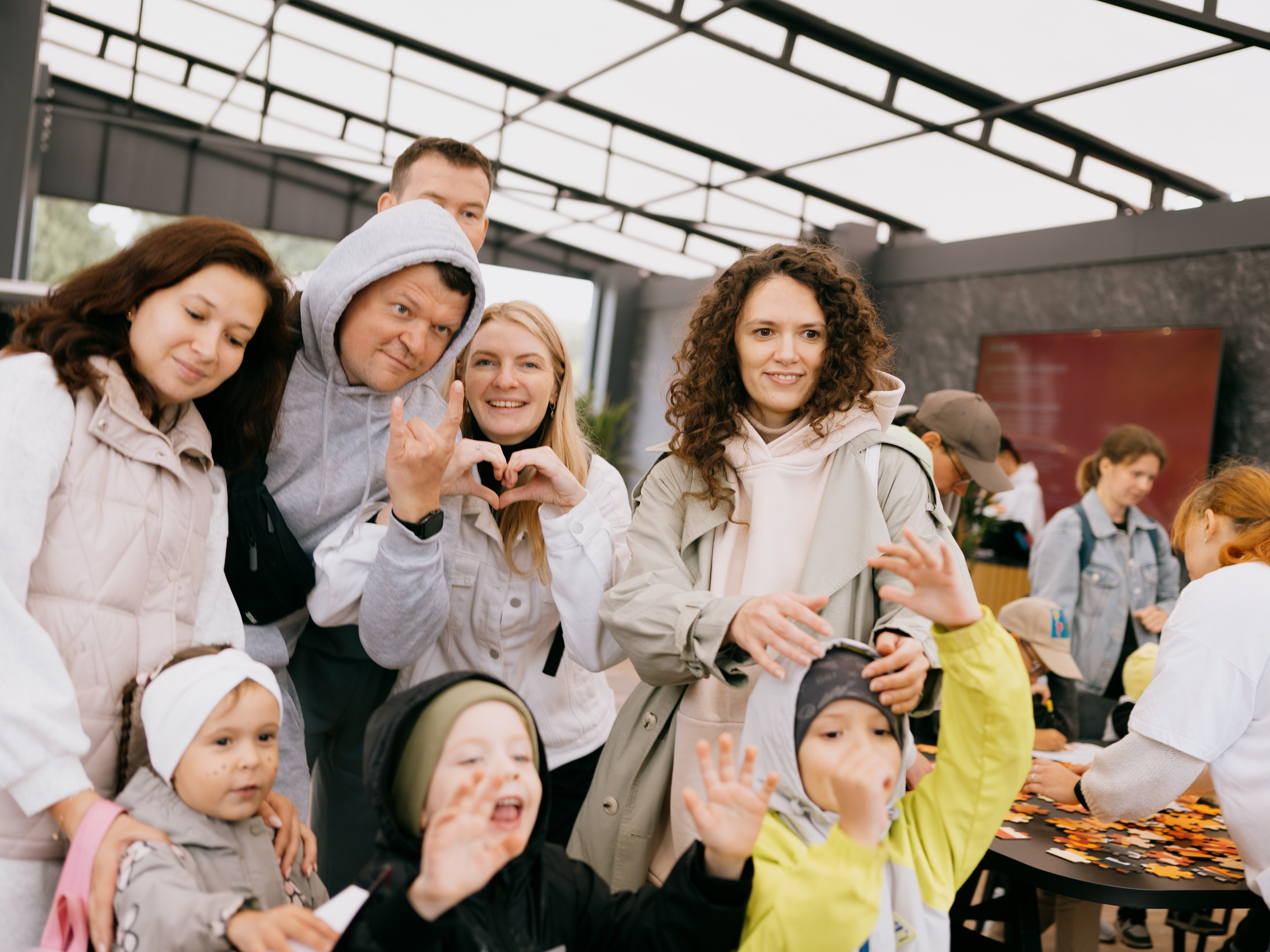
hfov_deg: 49.0
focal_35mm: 38
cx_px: 622
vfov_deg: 37.7
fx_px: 1394
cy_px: 477
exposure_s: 1/160
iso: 160
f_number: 2.2
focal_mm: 35
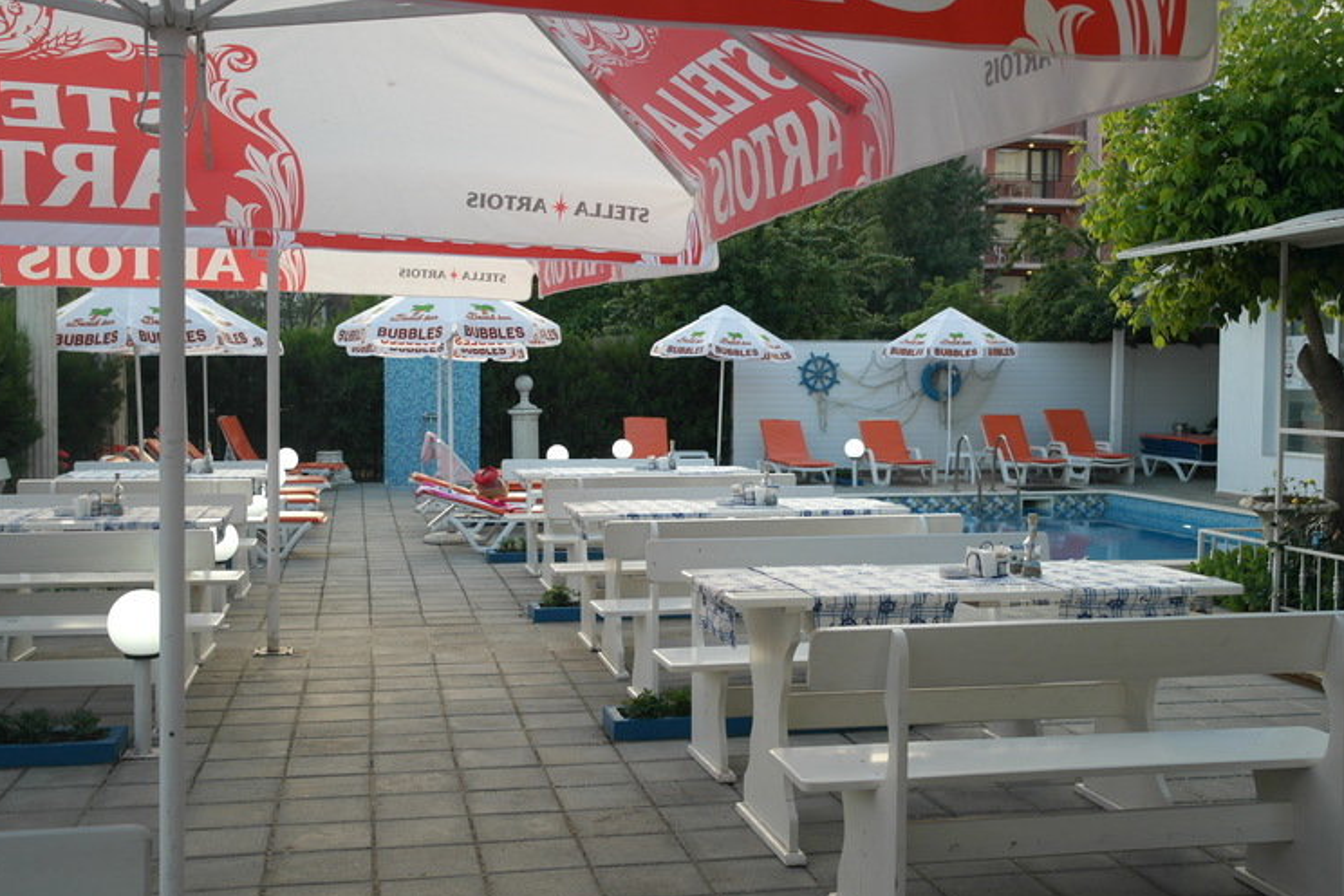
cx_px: 685
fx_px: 1605
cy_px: 463
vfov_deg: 31.2
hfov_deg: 45.4
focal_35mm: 43
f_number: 4
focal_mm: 26
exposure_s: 1/100
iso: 200
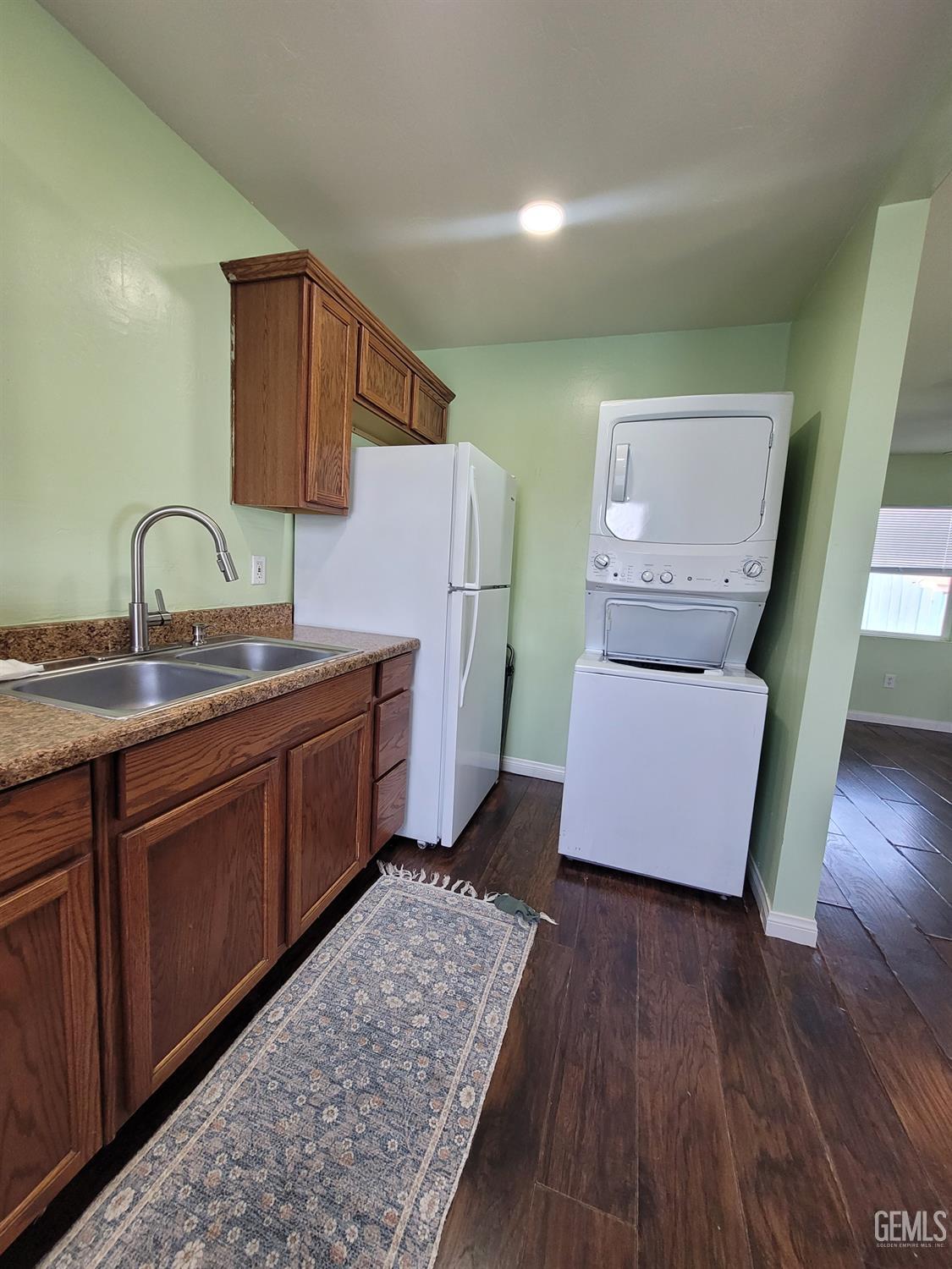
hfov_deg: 89.9
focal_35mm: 13
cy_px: 634
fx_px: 477
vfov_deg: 106.2
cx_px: 476
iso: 125
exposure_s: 1/60
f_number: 2.2
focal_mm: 1.74
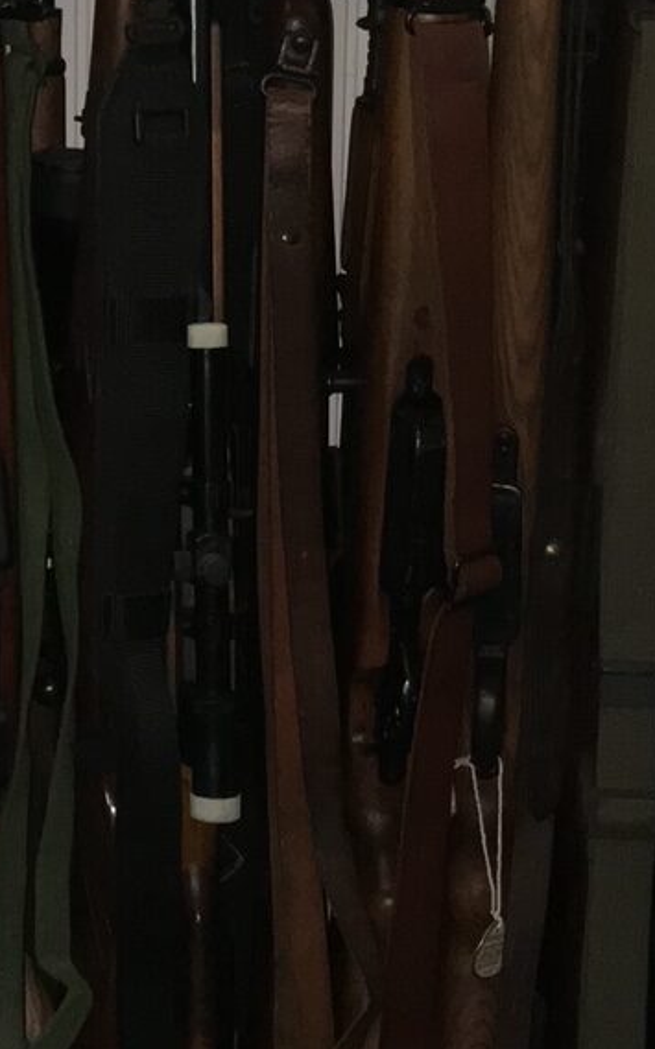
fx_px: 3117
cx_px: -511
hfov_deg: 11.2
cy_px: 330
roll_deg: +1.8
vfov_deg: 19.0
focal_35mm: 109
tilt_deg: -13.7
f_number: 2.2
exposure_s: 1/16
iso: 100
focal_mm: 4.15
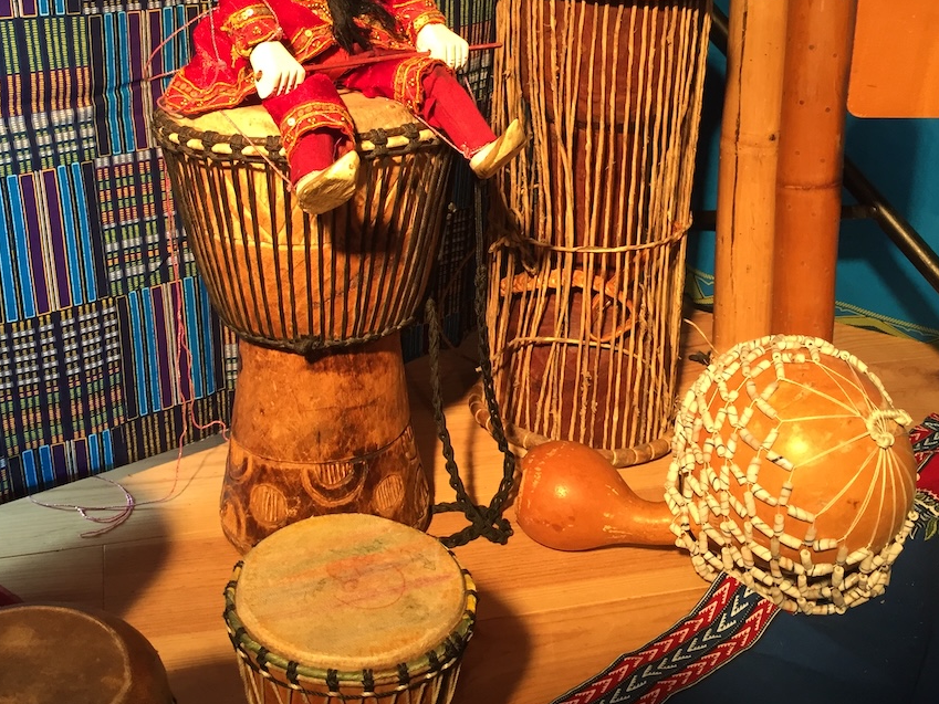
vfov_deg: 34.7
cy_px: 218
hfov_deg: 45.7
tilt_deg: -20.2
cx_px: 410
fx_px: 1112
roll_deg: -0.9
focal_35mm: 41
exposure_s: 1/33
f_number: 2.2
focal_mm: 4.15
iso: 50
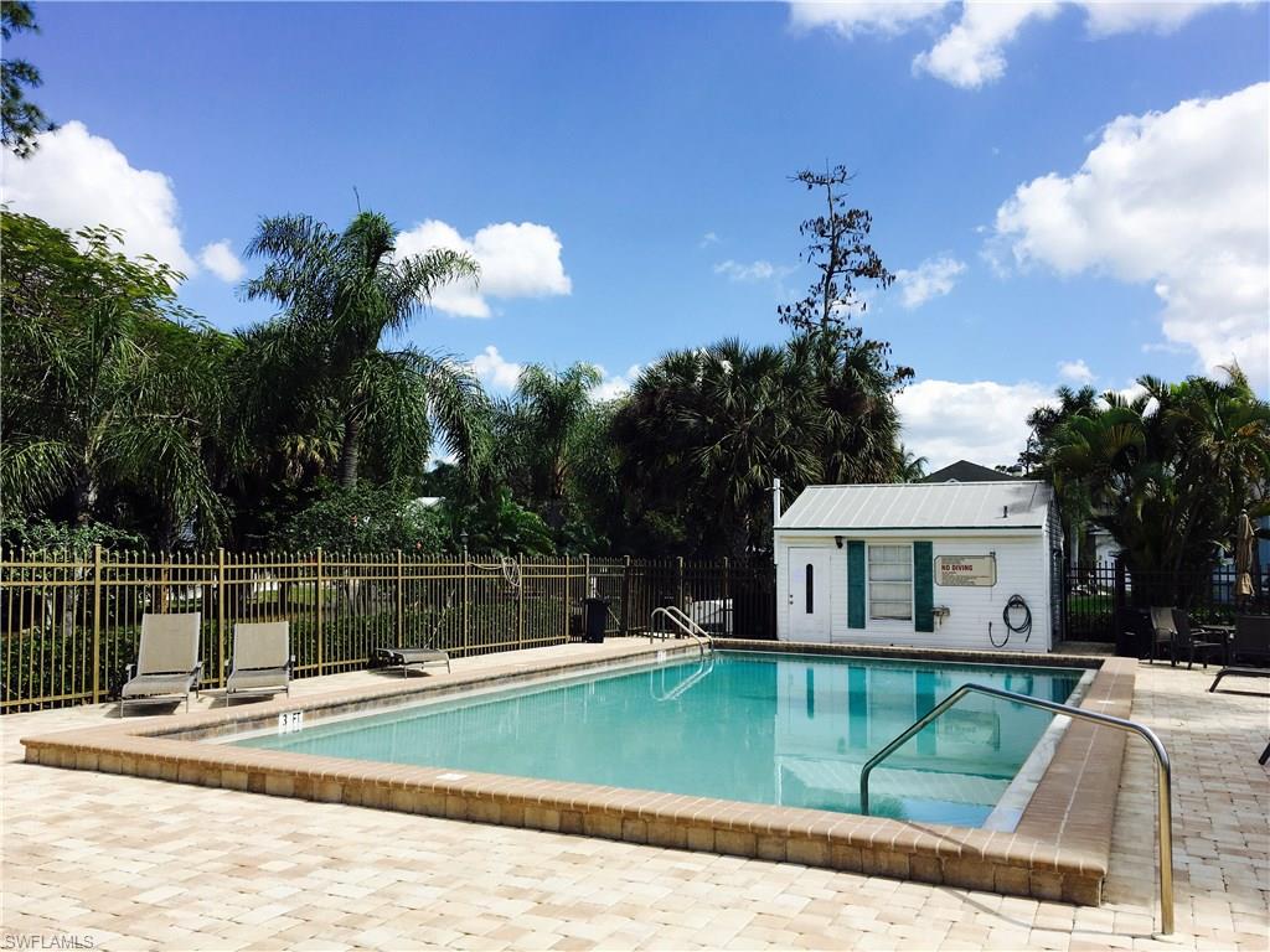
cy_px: 476
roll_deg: -1.2
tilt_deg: +6.6
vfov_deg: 48.2
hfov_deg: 61.7
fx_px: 1064
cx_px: 635
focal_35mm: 29
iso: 25
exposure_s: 1/1789
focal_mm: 4.15
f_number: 2.2
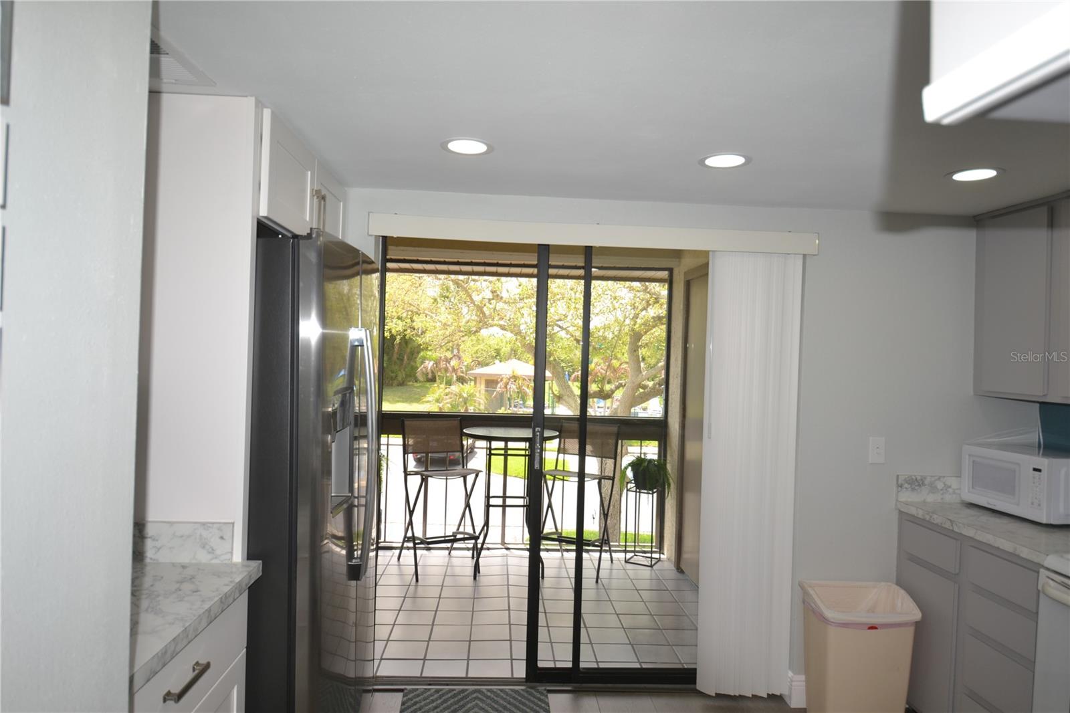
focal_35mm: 21
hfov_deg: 81.2
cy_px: 356
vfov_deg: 59.5
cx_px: 535
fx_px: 624
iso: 160
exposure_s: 1/125
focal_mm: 14
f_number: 4
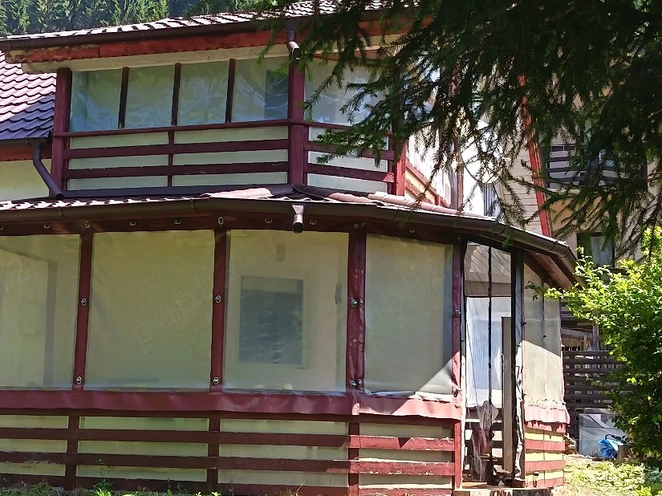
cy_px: 287
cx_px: 269
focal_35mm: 57
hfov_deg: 33.7
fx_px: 1090
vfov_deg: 25.6
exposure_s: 1/196
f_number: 1.75
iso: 100
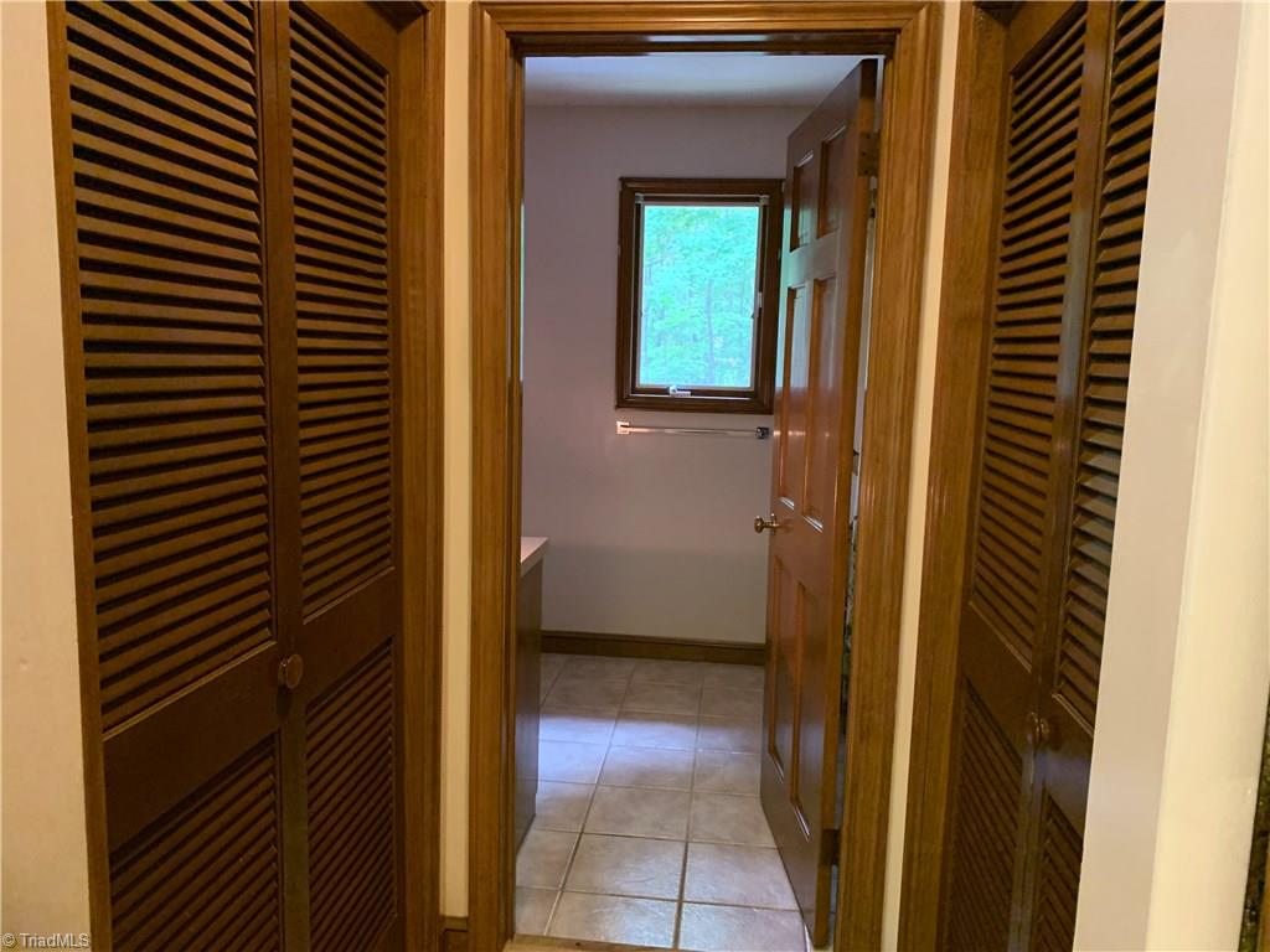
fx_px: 954
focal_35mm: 26
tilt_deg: -7.0
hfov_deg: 67.3
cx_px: 635
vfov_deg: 53.1
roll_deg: -0.7
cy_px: 476
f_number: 1.8
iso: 640
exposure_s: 1/30
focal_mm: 4.25
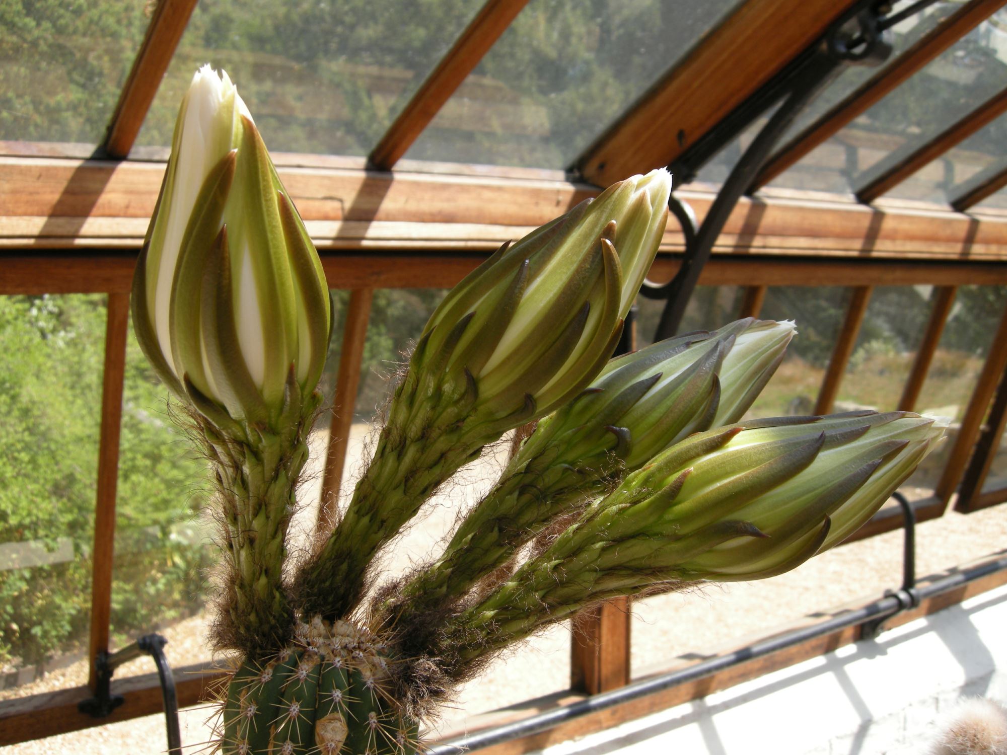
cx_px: 504
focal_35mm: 35
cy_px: 378
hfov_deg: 52.6
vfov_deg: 40.7
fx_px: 1018
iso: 64
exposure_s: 1/186
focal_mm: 7.5
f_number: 4.3
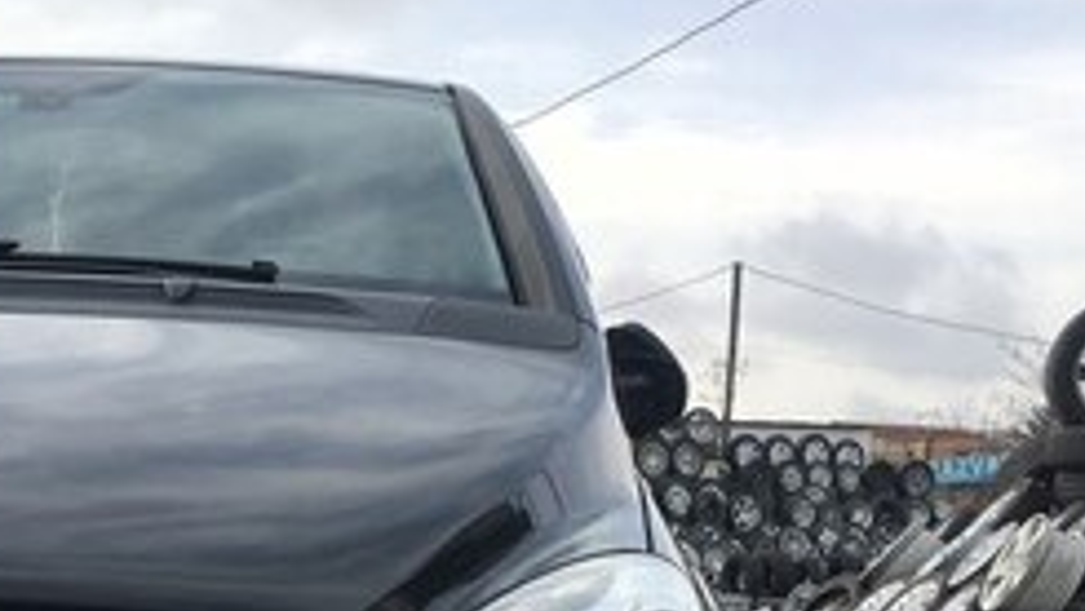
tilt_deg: -10.8
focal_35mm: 64
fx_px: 1842
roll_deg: -1.9
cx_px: 474
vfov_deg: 16.9
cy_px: 934
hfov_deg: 32.8
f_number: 2.2
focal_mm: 4.15
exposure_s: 1/777
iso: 25
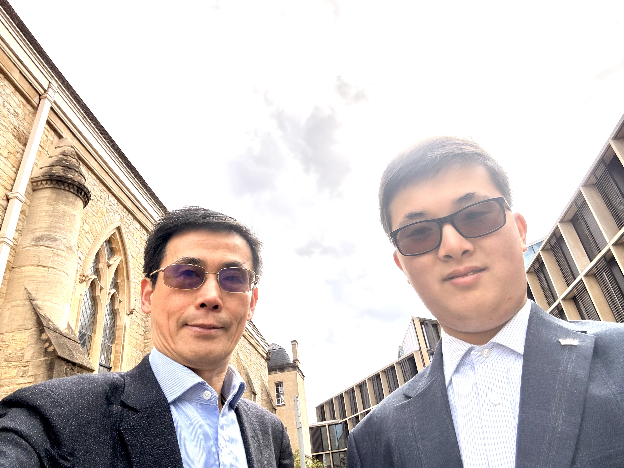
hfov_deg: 73.9
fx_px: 415
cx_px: 312
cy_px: 234
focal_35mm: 23
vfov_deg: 58.9
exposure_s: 1/1316
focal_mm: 2.69
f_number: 1.9
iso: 40
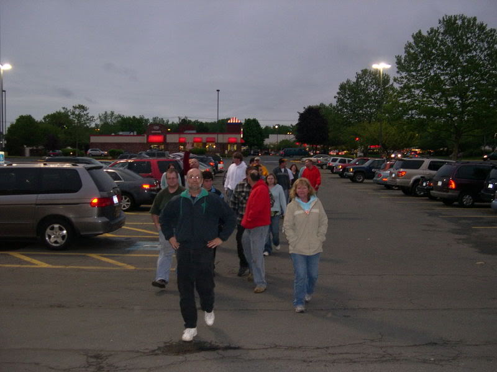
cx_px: 248
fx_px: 546
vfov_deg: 37.7
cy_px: 186
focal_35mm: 38
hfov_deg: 49.0
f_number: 2.8
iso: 400
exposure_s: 1/60
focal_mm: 8
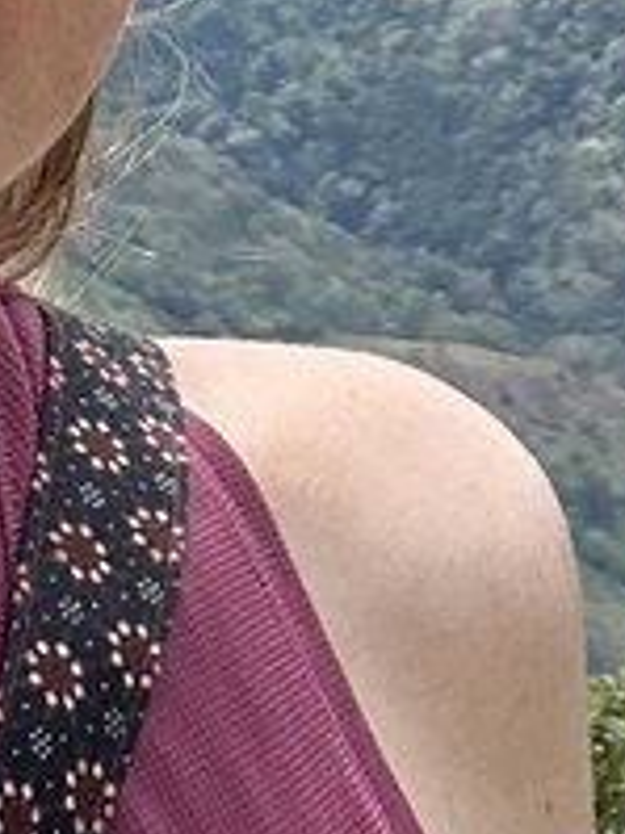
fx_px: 4362
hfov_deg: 8.2
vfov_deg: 10.6
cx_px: 562
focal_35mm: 181
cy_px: -360
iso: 25
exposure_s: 1/501
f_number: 1.9
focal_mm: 2.69
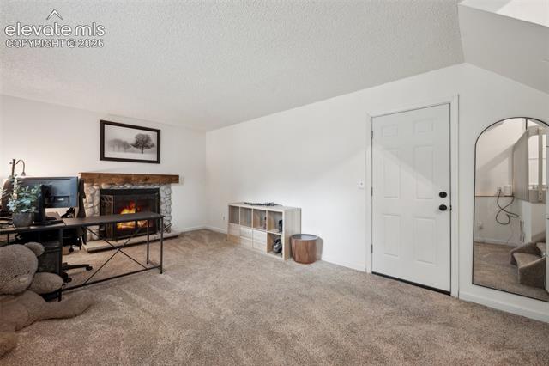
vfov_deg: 77.3
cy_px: 183
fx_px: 229
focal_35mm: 15
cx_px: 274
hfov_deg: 100.4
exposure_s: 2
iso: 100
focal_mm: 15
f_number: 9
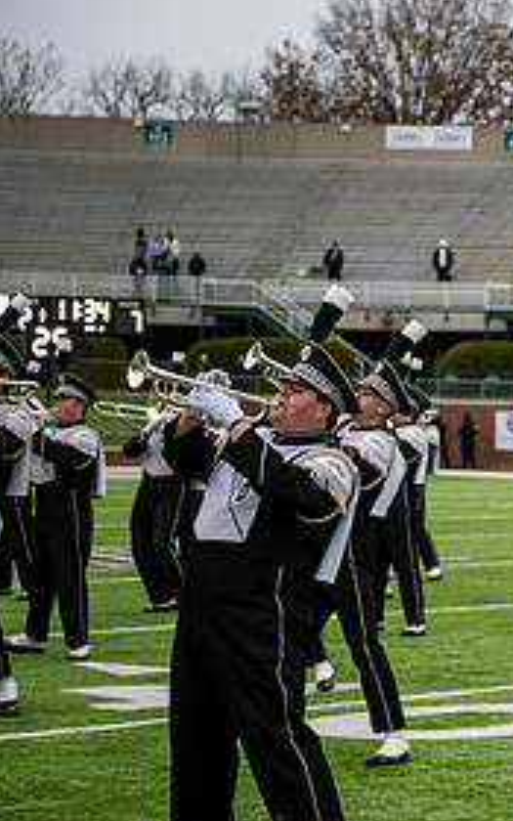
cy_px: 544
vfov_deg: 18.6
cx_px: 841
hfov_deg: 11.1
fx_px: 2505
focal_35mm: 112
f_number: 2.8
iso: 100
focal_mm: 53
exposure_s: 1/500
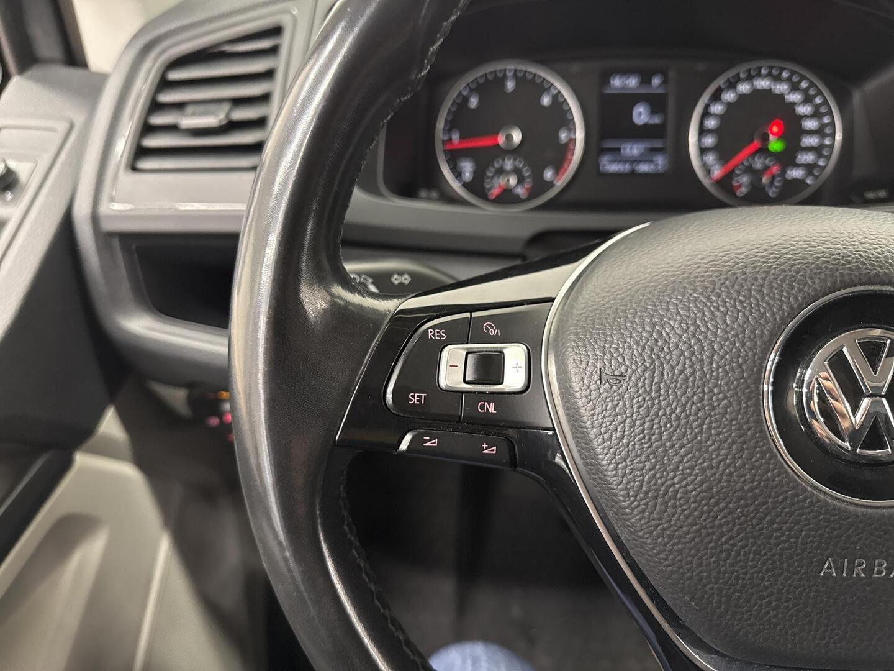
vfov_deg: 56.8
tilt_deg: -36.1
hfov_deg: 71.6
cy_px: 336
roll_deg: +3.4
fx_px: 620
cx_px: 447
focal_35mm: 24
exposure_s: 1/33
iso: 640
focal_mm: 6.76
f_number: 1.78
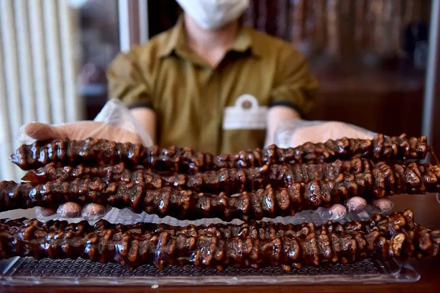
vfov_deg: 33.4
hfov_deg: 48.5
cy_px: 146
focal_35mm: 40
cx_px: 220
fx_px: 489
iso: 1000
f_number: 3.2
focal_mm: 40
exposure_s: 1/2000
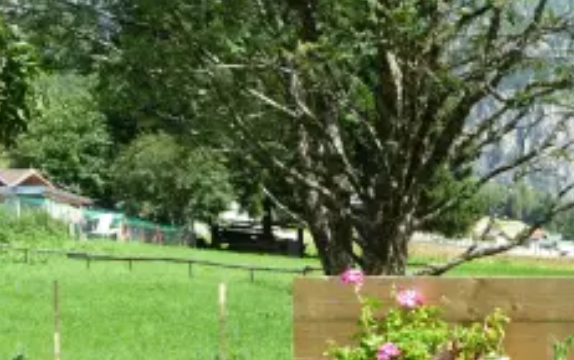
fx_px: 1551
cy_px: 504
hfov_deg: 20.2
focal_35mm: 99
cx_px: 596
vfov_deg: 12.7
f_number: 3.7
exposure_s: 1/250
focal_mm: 6
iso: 100
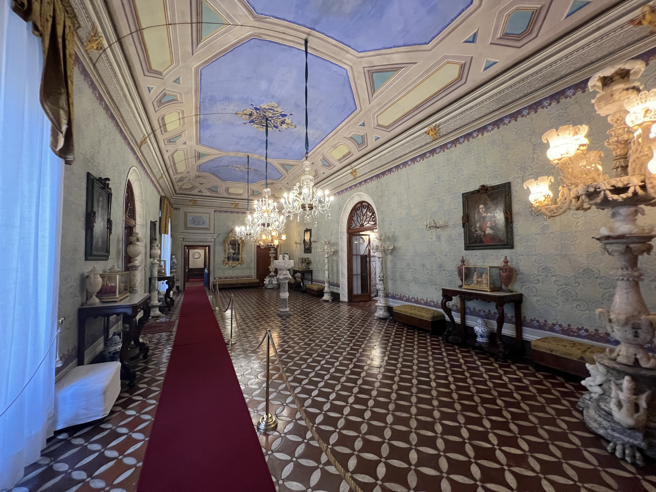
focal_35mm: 13
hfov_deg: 106.2
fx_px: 246
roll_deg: +0.6
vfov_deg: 89.9
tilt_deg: +1.7
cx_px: 328
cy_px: 246
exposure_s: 1/50
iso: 500
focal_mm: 1.57
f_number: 1.8
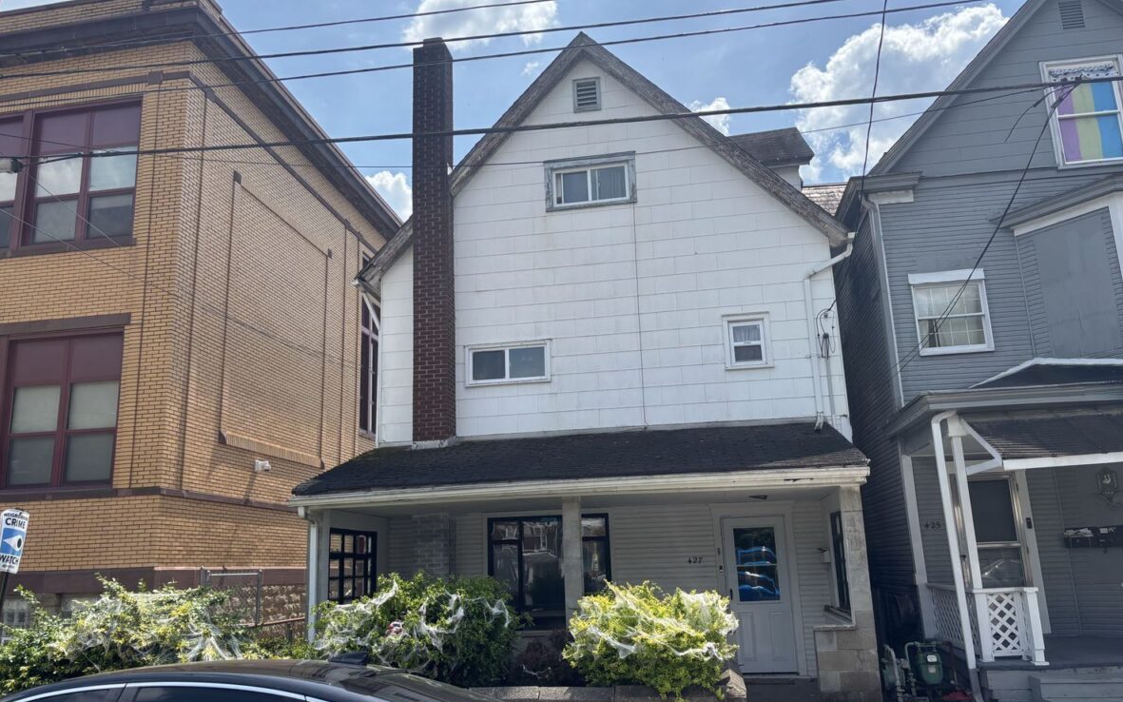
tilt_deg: +12.9
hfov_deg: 66.5
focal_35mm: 28
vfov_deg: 44.5
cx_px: 554
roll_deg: +0.6
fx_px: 857
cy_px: 367
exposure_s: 1/2288
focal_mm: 5.96
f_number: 1.6
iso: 50
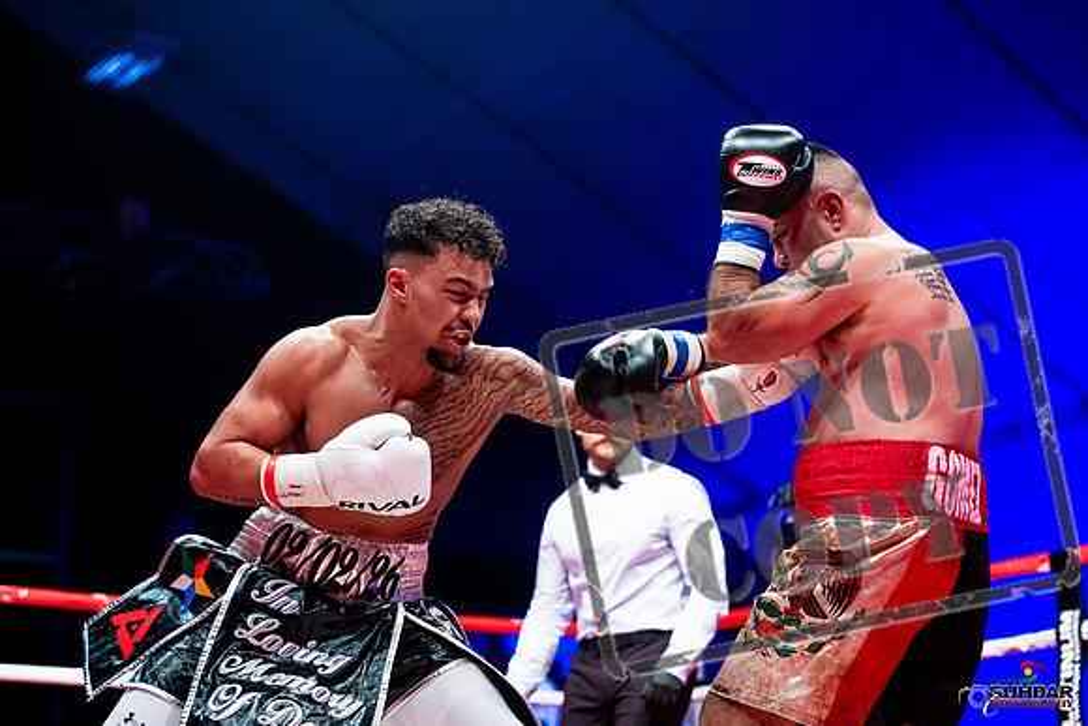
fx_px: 2116
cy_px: 363
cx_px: 544
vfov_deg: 19.5
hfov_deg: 28.8
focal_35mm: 70
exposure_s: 1/1000
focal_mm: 70
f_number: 2.8
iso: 4000
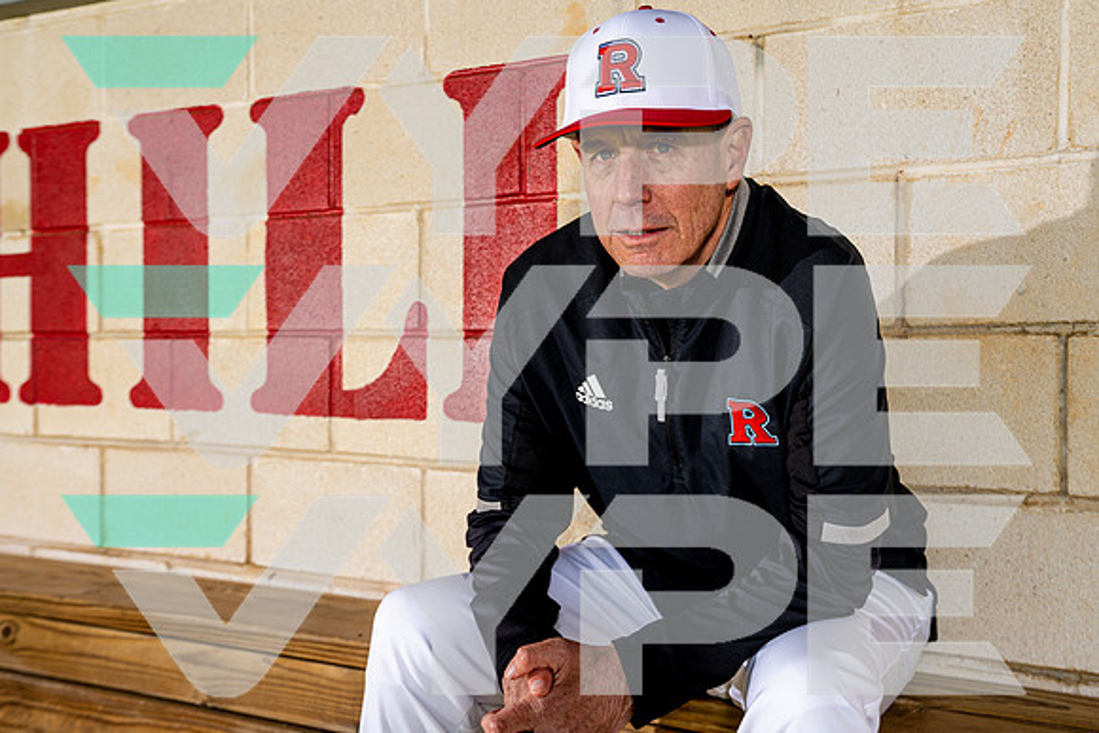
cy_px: 354
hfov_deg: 43.8
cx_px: 592
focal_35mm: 45
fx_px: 1366
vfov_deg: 30.1
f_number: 5.6
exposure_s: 1/250
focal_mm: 40
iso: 100
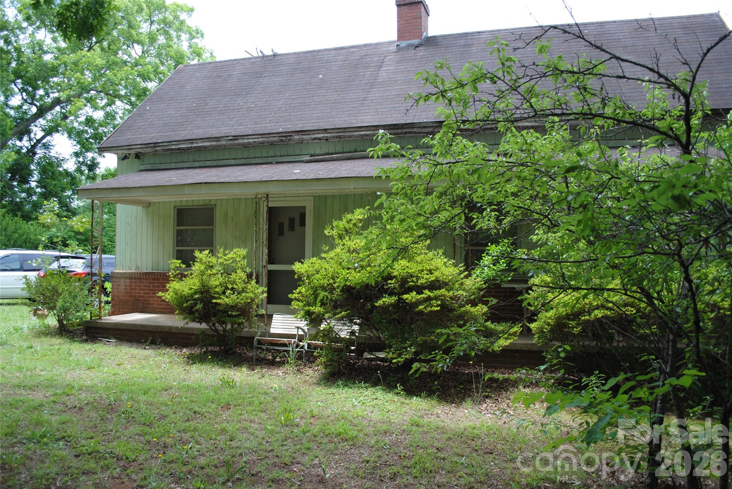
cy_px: 244
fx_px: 550
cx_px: 366
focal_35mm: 27
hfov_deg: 67.3
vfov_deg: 48.0
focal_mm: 18
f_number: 3.5
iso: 200
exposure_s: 1/500
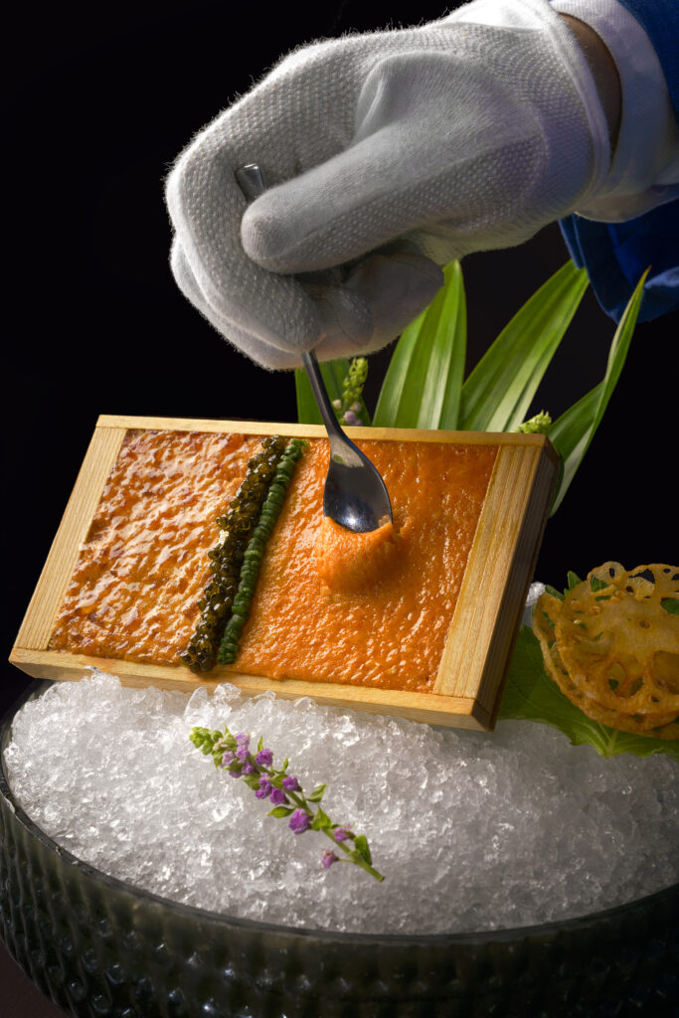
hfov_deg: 19.5
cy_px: 509
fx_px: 1980
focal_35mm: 70
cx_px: 340
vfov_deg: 28.8
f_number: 14
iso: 200
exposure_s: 1/200
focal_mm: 70
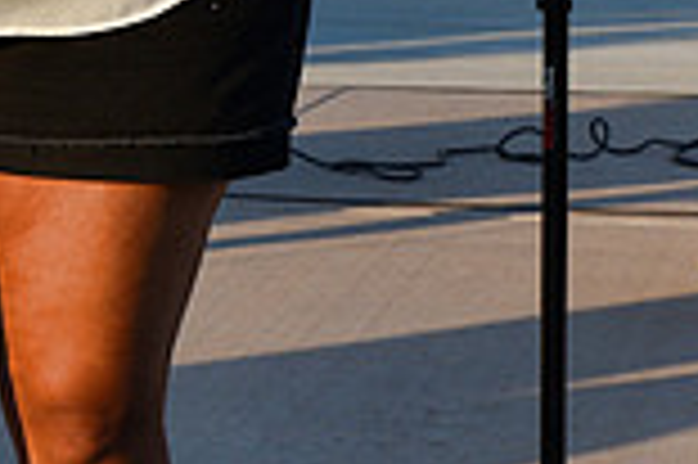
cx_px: 221
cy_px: -385
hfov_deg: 10.0
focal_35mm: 206
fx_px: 3990
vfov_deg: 6.5
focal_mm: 55
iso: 200
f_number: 9
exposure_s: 1/320
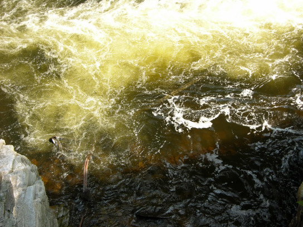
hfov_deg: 27.8
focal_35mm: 70
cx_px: 152
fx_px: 613
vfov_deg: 21.0
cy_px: 114
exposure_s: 1/105
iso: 50
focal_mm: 17.8
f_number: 4.2
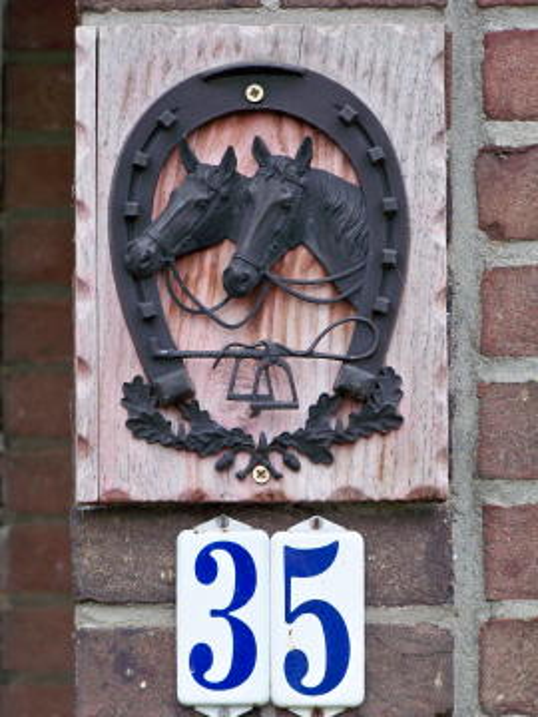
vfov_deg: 9.9
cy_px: 358
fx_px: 4145
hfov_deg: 7.4
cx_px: 269
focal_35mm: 200
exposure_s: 1/125
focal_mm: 29.3
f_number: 3.6
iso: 100
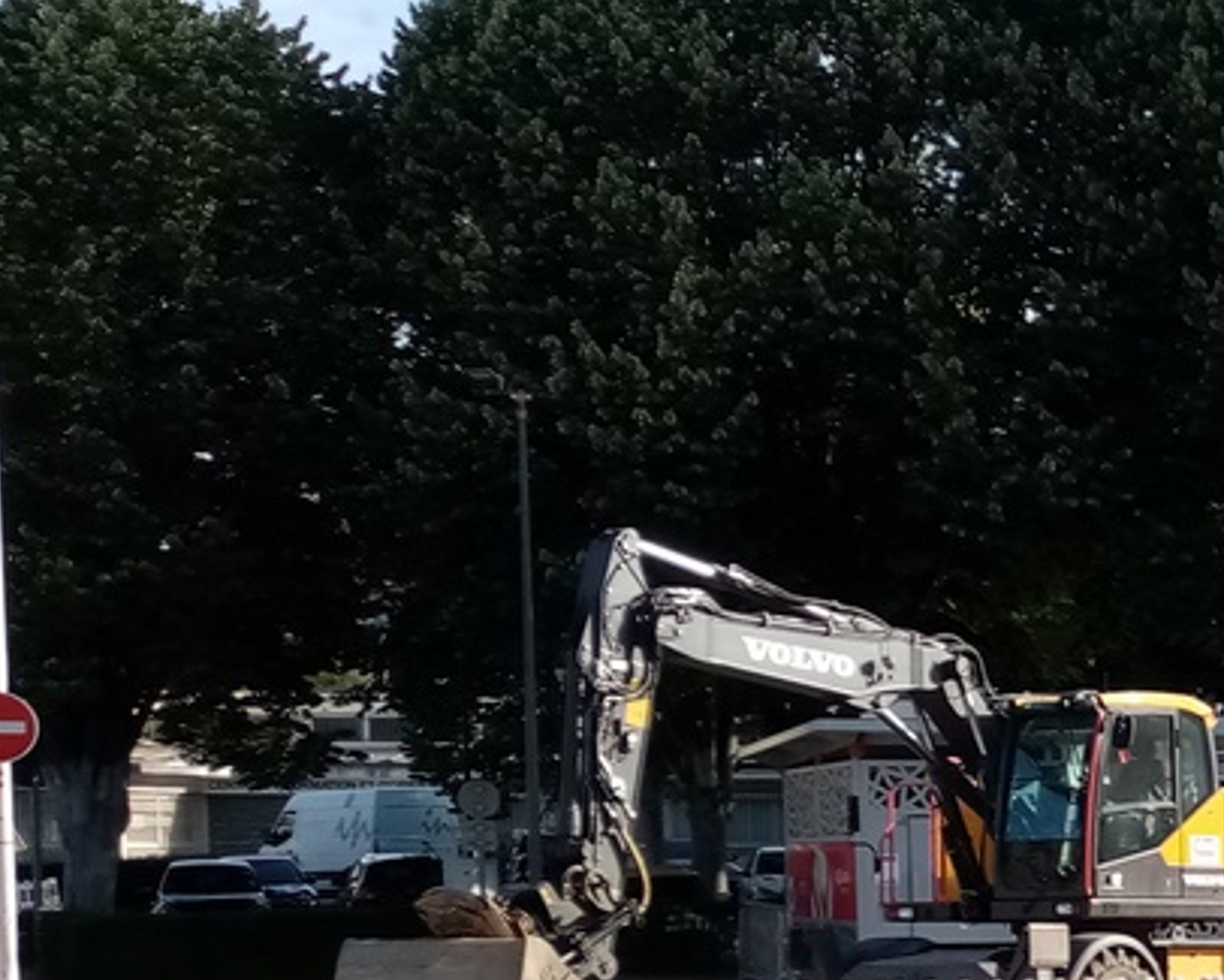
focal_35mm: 80
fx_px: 2899
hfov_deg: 20.8
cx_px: 1767
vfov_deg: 18.6
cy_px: 1010
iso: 107
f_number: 1.8
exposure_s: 1/702
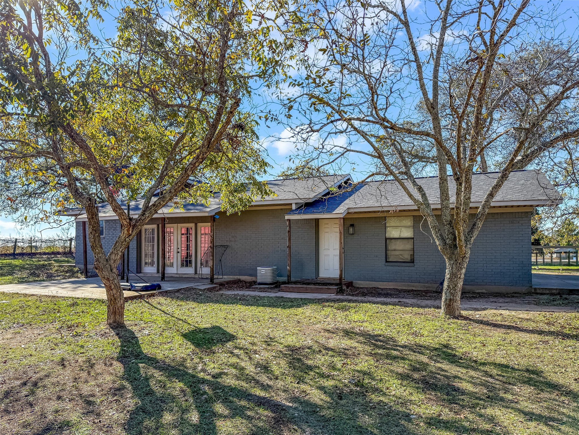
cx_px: 290
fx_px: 401
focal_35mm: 24
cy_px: 218
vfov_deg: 56.8
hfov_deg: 71.6
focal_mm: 6.76
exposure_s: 1/2700
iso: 100
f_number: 1.8
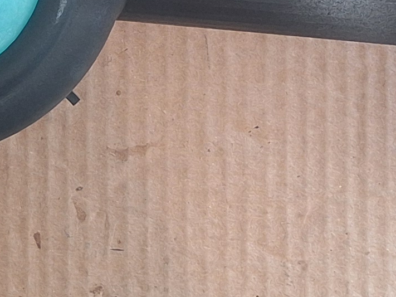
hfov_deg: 14.1
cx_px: -179
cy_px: -217
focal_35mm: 132
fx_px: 1510
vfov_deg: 10.6
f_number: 1.8
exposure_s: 1/40
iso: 200
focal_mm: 5.54
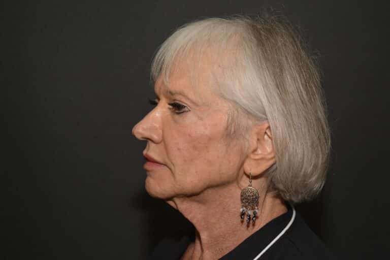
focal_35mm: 60
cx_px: 195
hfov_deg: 33.4
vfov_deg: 22.6
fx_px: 650
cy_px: 130
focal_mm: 40
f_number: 8
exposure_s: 1/125
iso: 200
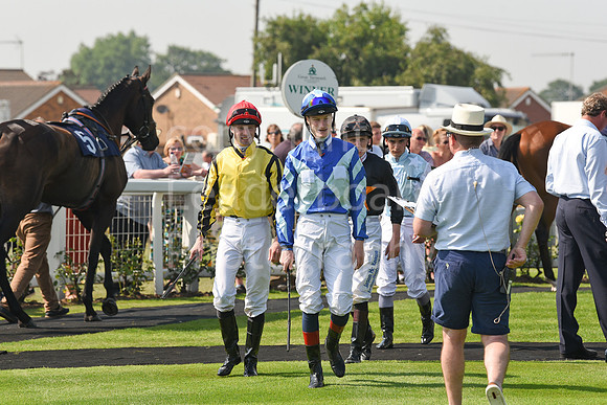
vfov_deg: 7.4
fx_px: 3120
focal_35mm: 185
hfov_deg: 11.1
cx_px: 304
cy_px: 202
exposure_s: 1/1600
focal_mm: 185
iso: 400
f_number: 6.3
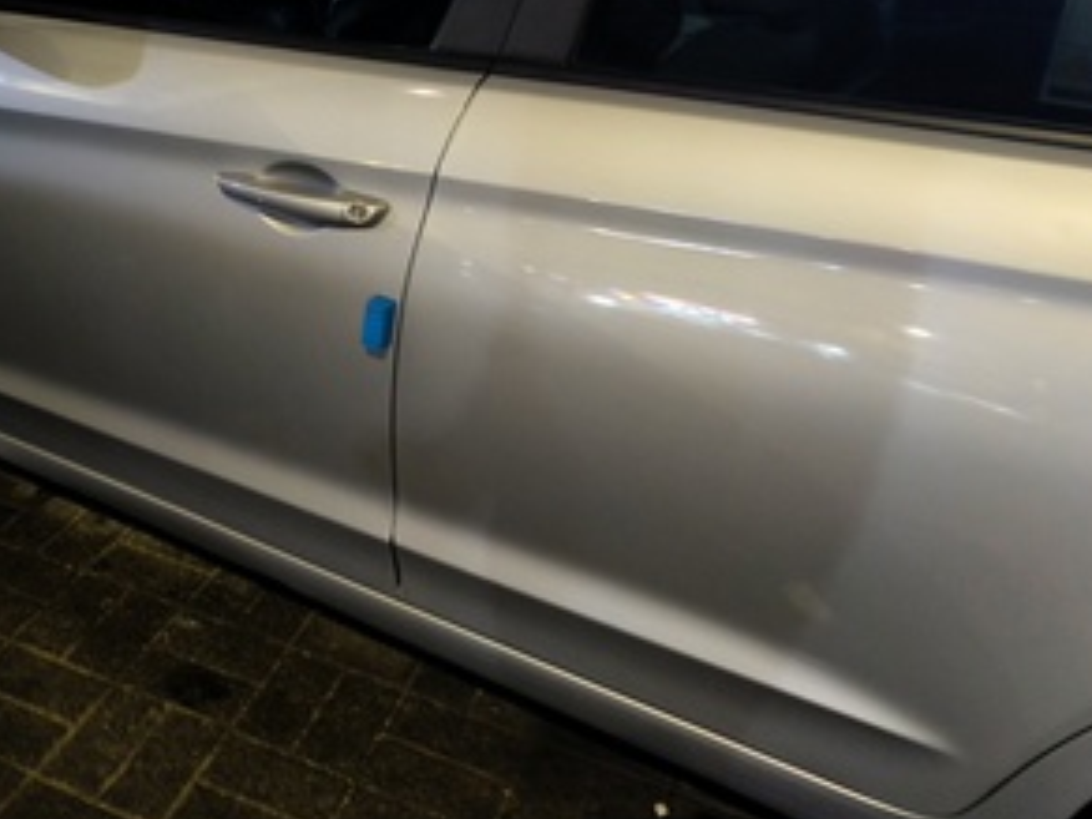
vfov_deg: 39.1
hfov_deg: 50.0
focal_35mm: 36
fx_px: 1136
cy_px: 260
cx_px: 327
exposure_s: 1/24
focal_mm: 6.14
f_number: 1.65
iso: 2500
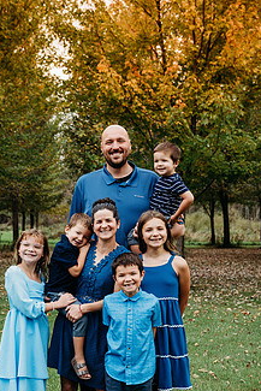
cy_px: 247
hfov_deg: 18.9
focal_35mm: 72
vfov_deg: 28.0
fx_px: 782
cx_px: 96
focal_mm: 52
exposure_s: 1/250
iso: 250
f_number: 5.6
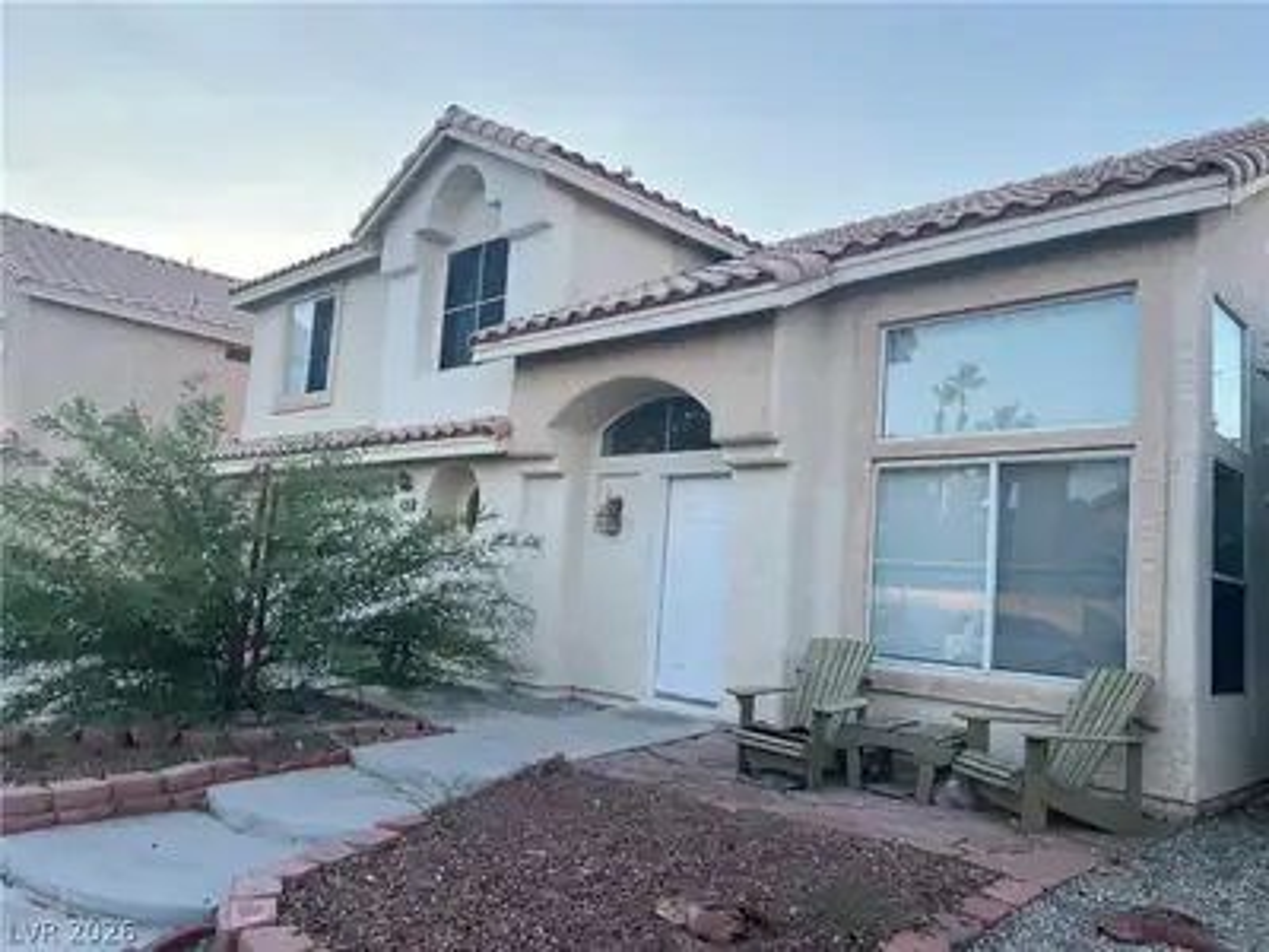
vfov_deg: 53.1
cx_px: 634
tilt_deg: +6.1
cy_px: 476
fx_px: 953
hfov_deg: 67.3
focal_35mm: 26
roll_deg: -4.6
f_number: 1.5
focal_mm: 5.7
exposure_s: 1/611
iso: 50
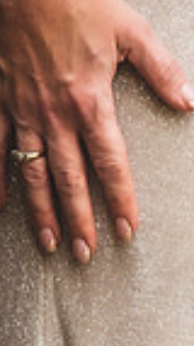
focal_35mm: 681
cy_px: 354
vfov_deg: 3.2
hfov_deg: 1.8
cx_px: 677
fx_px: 6254
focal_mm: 160
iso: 200
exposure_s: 1/400
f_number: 2.8
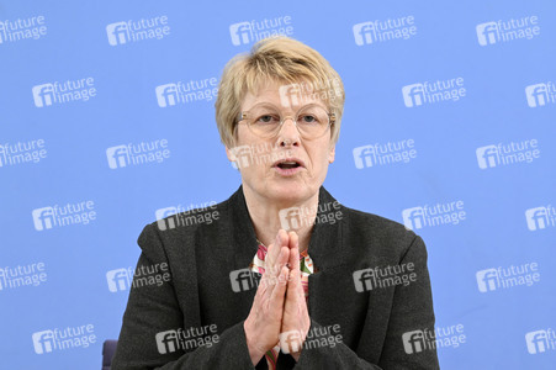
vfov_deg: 14.4
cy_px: 185
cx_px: 278
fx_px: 1466
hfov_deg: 21.5
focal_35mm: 95
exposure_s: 1/500
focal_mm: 95
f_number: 6.3
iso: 2500
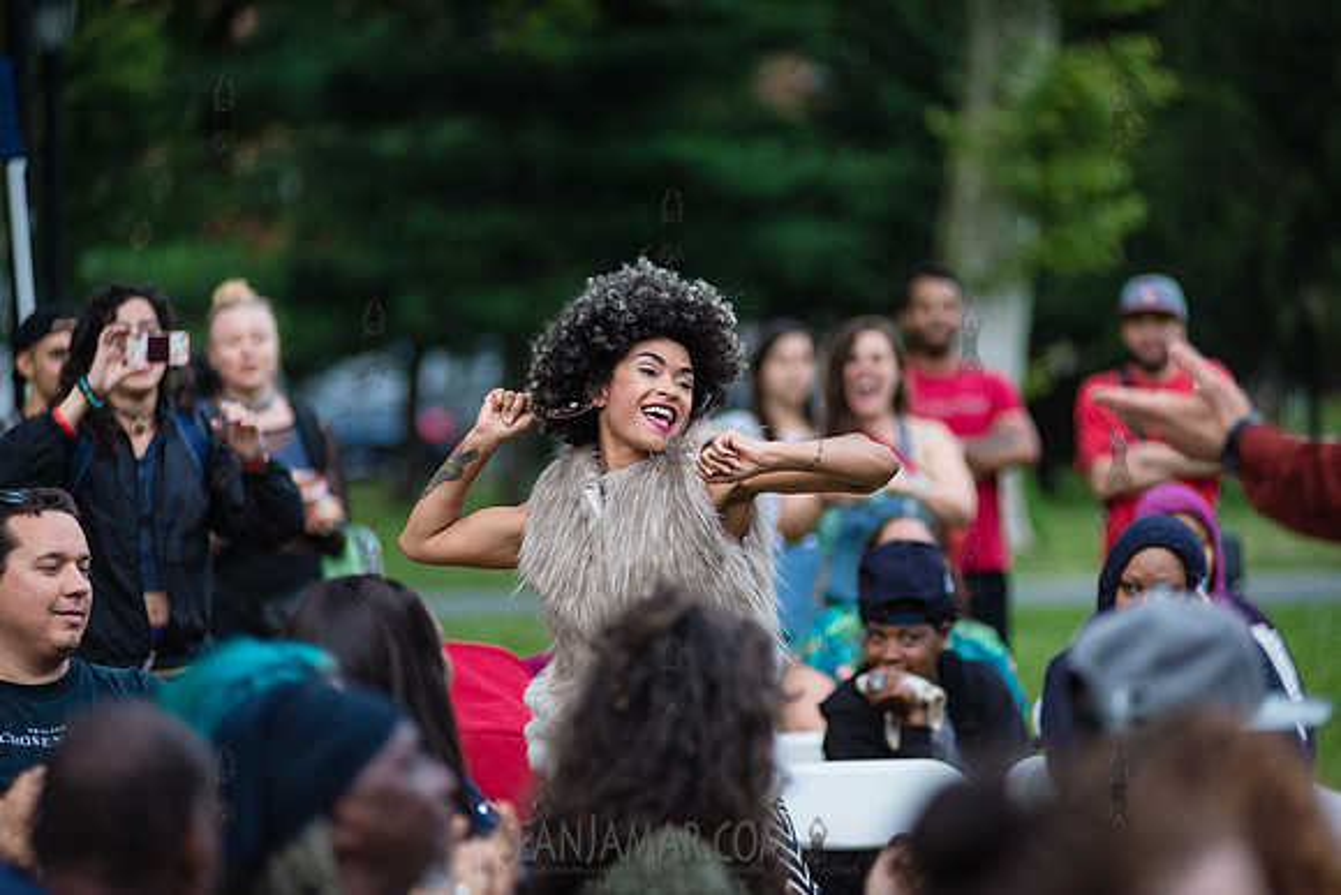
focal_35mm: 170
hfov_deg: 12.1
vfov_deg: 8.1
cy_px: 448
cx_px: 670
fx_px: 6334
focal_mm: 170
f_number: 2.8
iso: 2500
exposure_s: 1/1000
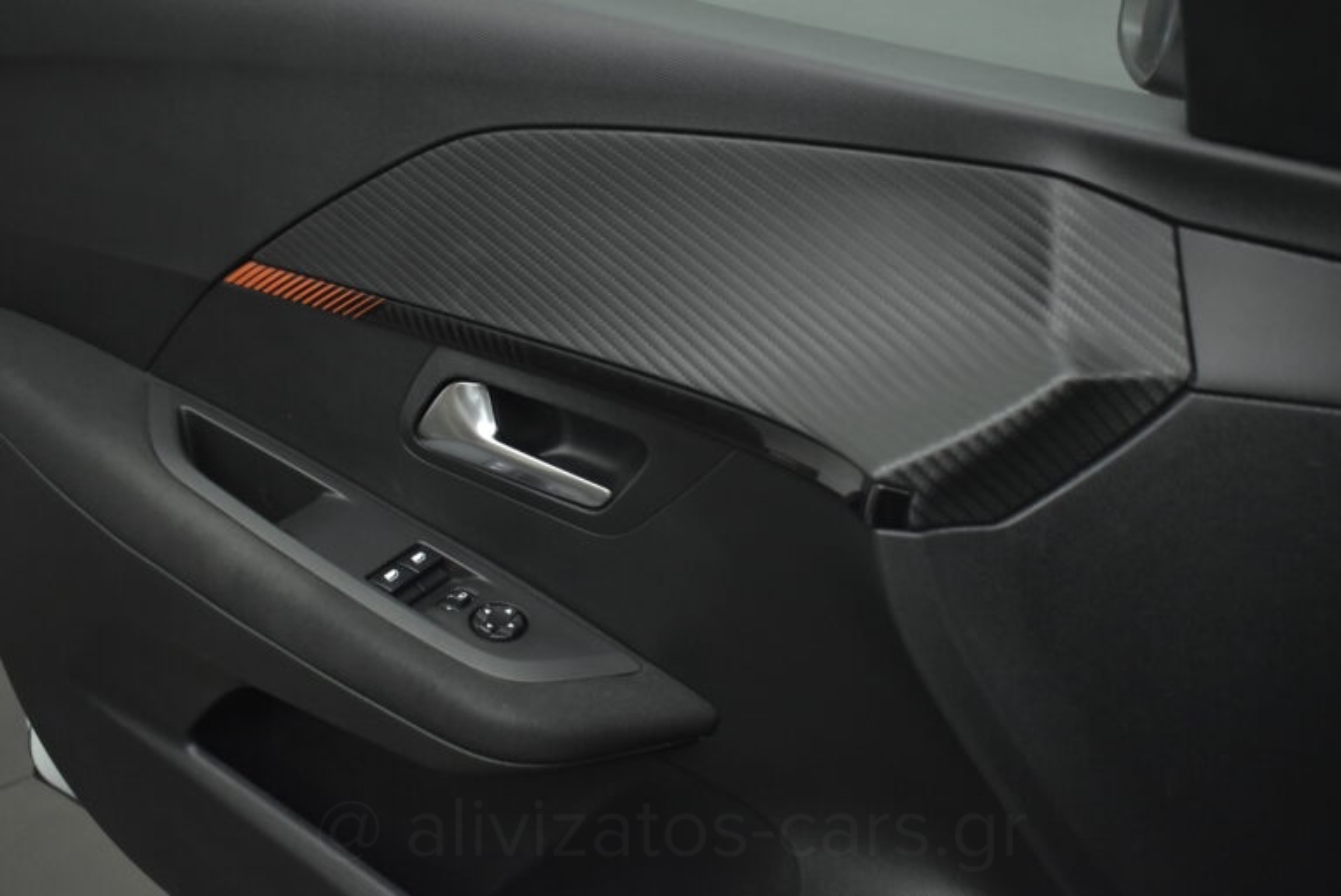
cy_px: 448
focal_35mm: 40
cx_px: 670
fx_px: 1509
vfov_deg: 33.1
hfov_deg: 47.9
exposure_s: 1/125
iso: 1600
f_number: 4
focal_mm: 27
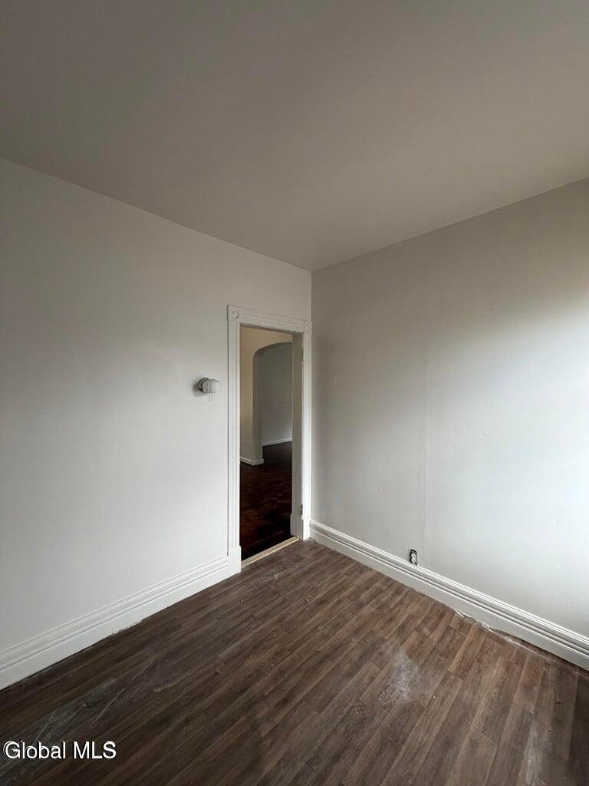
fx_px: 318
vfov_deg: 102.1
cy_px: 393
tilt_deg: -2.2
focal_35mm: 14
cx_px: 294
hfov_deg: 85.7
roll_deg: +0.4
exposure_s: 1/120
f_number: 2.2
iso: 250
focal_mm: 2.22
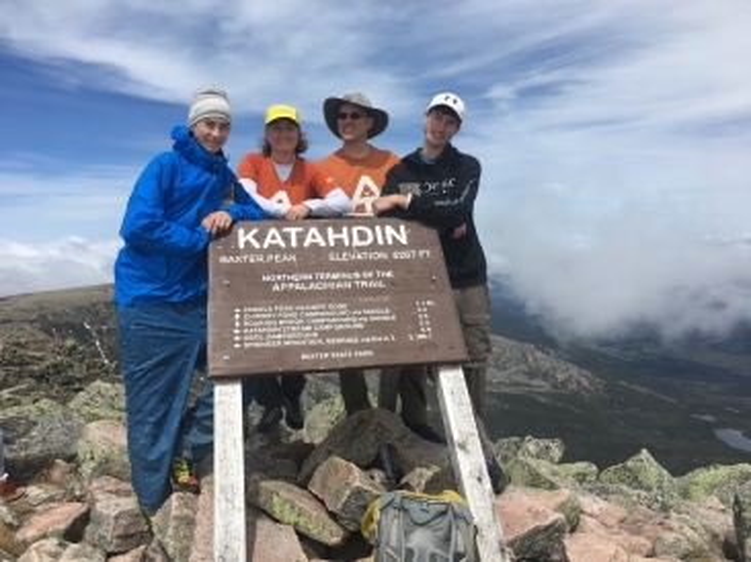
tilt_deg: -2.8
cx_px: 376
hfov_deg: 61.7
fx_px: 629
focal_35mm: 29
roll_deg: +1.2
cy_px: 281
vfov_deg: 48.2
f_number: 2.2
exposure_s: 1/2564
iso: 25
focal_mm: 4.15
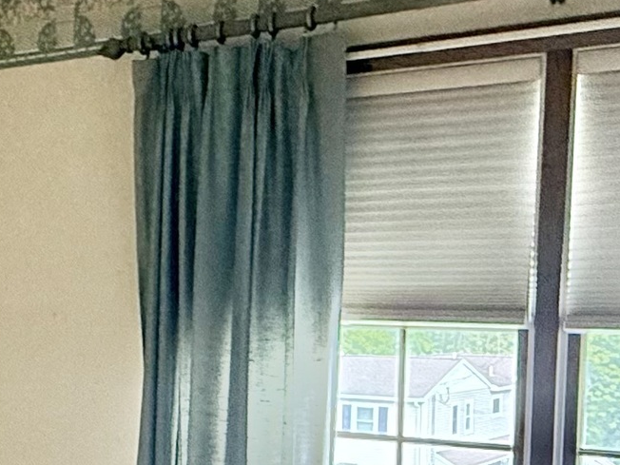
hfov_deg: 27.2
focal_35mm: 66
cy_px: 367
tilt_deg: -2.9
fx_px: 1182
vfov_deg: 22.0
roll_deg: -1.0
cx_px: -45
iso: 320
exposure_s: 1/60
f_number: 2.2
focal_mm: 2.22
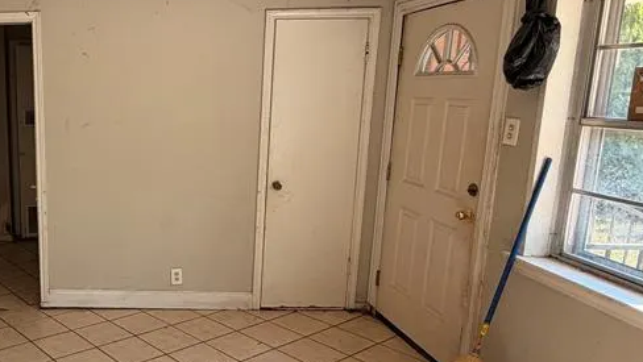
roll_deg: +0.7
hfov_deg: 54.6
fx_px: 546
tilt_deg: -9.7
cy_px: 191
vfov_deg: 36.7
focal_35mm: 32
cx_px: 88
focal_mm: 2.22
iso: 64
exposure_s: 1/123
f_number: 2.2
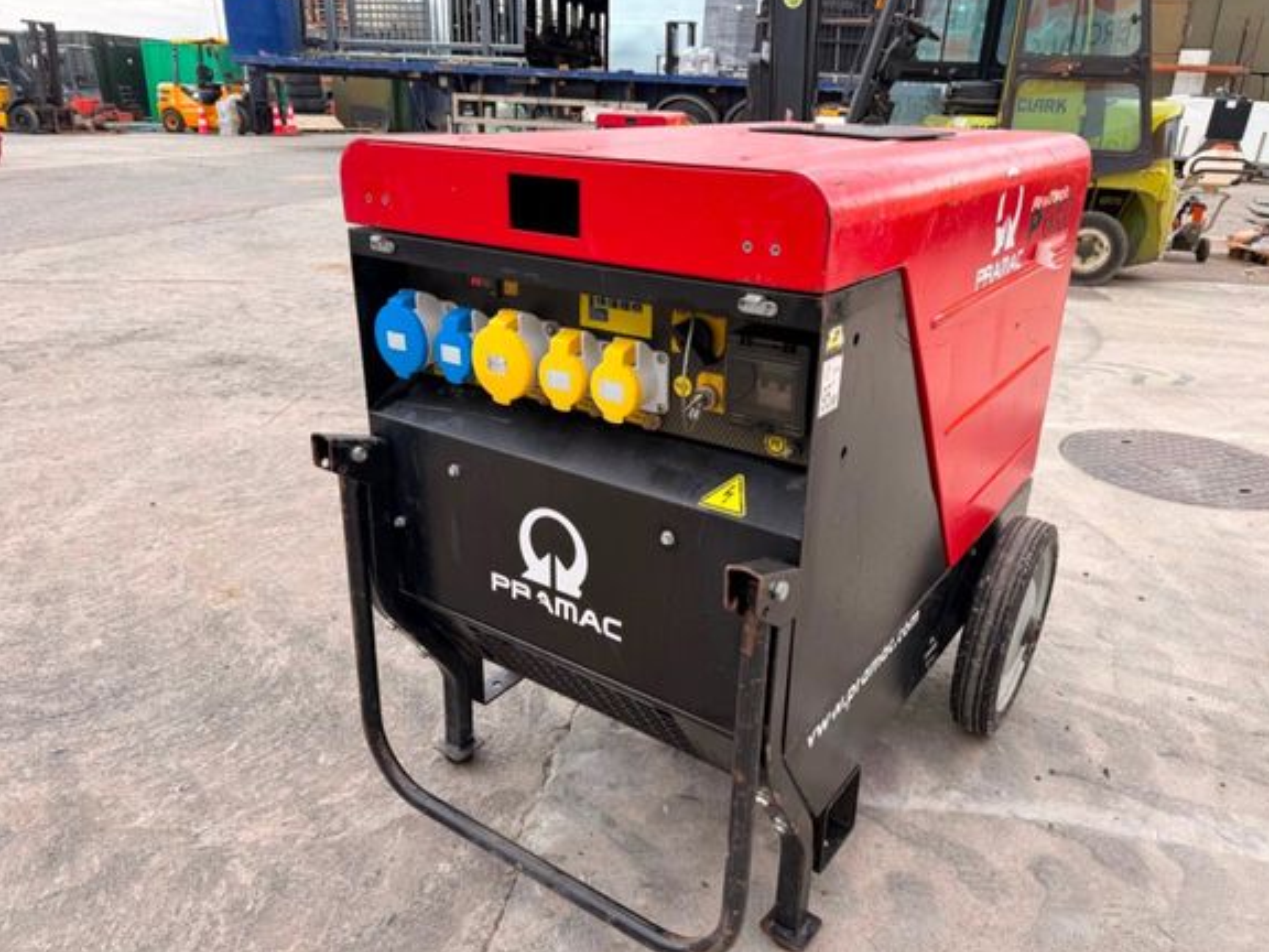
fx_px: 916
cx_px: 654
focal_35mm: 25
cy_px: 469
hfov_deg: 69.4
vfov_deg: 54.9
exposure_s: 1/360
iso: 80
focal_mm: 6.76
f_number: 1.78
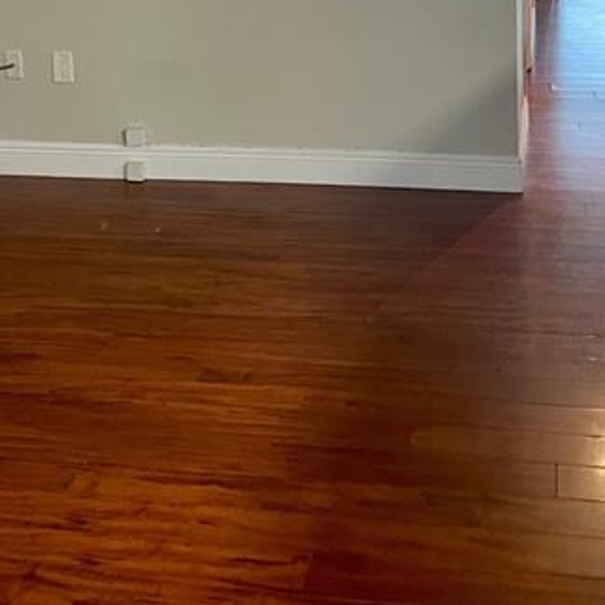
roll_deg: +1.8
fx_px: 1088
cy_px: -79
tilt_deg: -6.7
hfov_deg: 30.9
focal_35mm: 55
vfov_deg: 28.0
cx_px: 388
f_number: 1.6
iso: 250
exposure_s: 1/60
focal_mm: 4.2
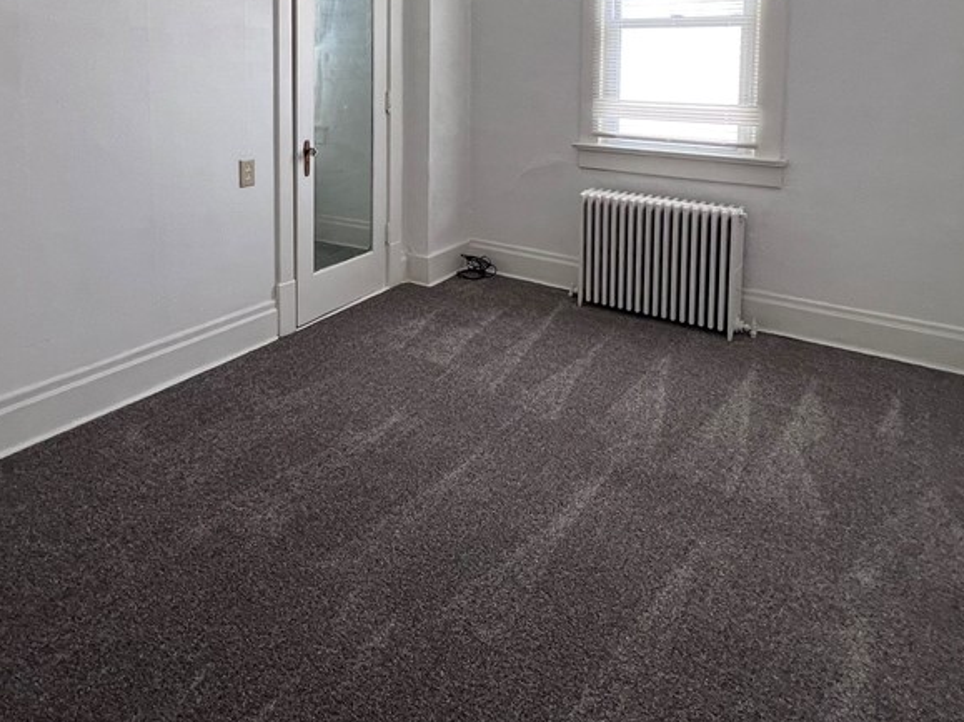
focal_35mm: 23
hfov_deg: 73.8
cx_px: 443
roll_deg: -0.3
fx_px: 640
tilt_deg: -4.6
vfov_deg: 53.4
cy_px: 108
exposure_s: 1/99
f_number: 1.8
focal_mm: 1.57
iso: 64
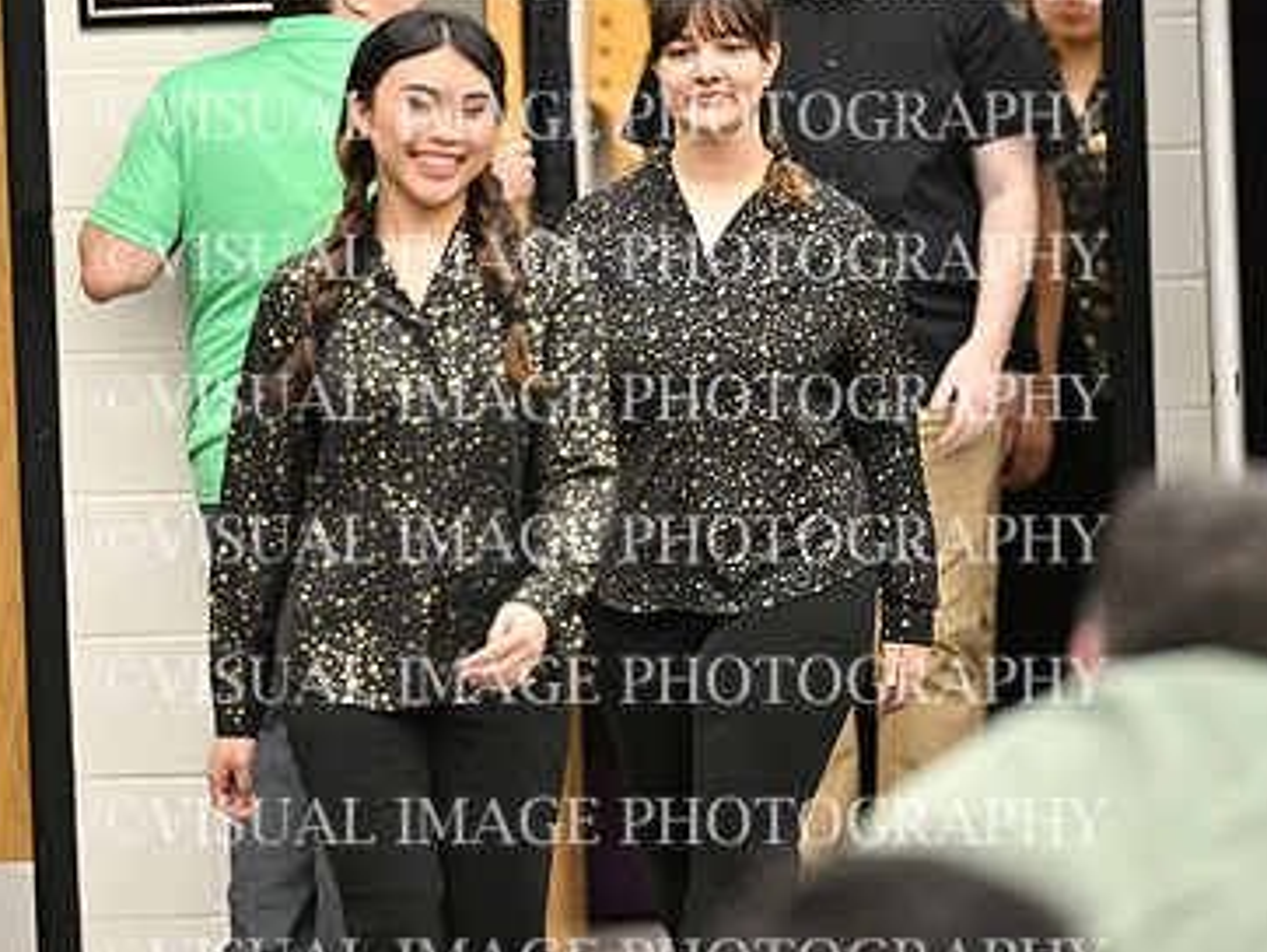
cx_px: 602
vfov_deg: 4.8
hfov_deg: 6.4
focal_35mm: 308
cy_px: 327
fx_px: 11281
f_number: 2.8
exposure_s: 1/500
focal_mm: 200
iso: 6400
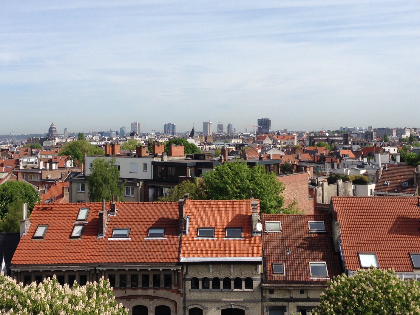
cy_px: 92
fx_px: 582
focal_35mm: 48
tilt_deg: +2.0
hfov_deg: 39.6
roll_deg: +0.1
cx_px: 219
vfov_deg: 29.9
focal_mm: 4.12
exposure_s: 1/2262
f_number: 2.4
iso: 50
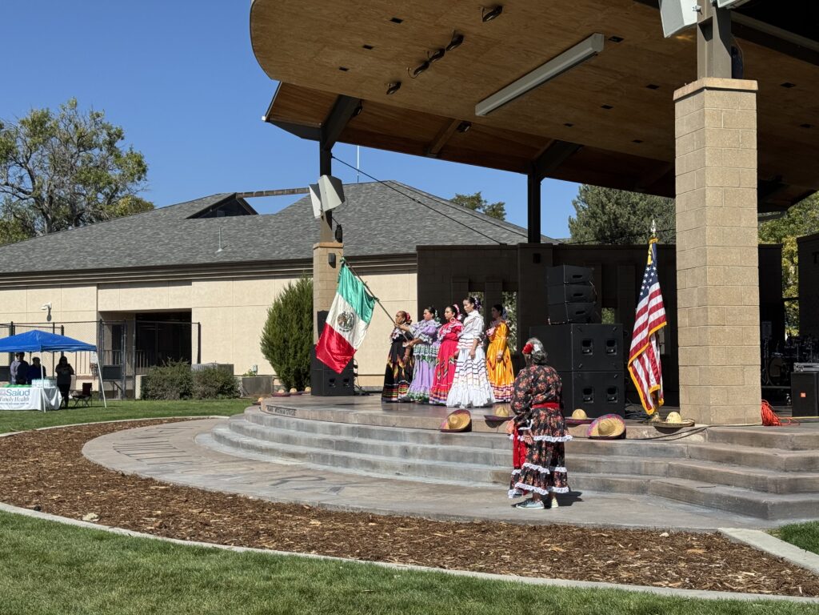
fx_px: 1136
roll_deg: -0.2
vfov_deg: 30.3
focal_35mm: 48
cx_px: 410
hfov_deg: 39.7
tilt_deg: +1.8
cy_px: 308
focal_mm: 6.76
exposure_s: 1/6410
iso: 64
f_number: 1.78
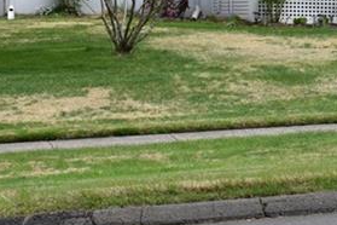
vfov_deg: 10.3
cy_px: -29
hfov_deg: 15.4
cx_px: 304
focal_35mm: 132
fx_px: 1236
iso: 200
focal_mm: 24
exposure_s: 1/250
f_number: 8
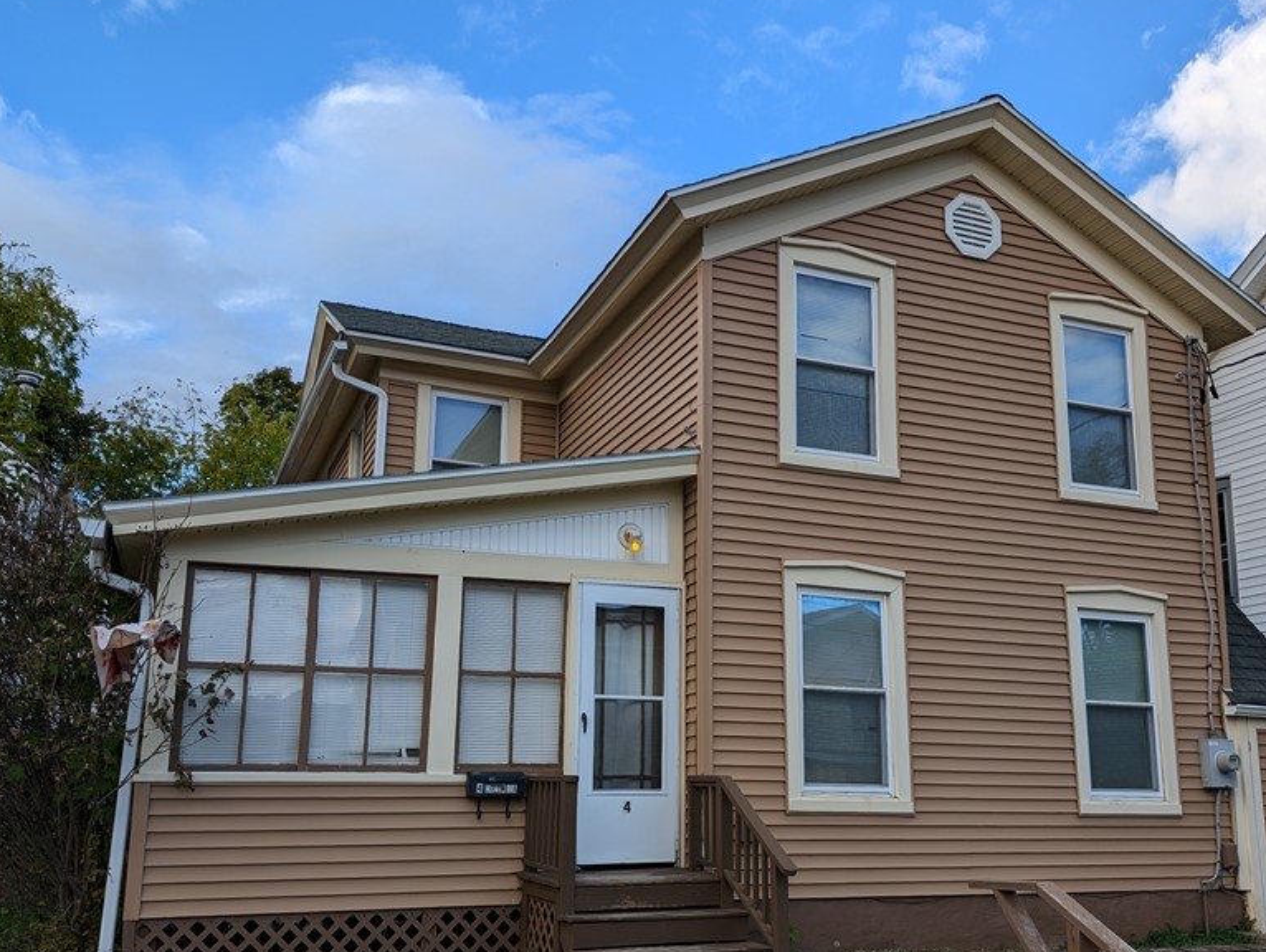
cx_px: 682
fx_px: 1171
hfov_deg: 56.7
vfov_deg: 44.0
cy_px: 562
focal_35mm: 32
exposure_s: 1/509
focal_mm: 6.9
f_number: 1.68
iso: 20
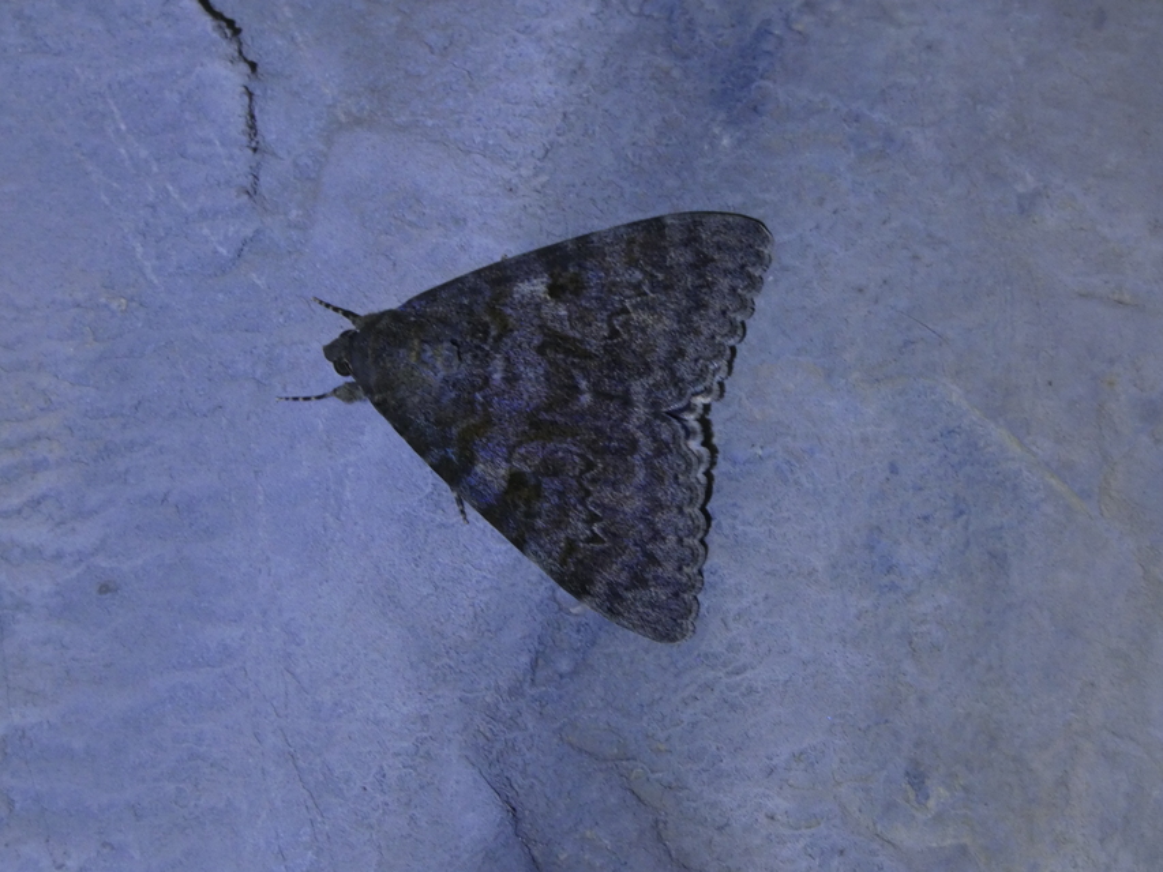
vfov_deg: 5.9
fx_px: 8400
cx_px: 582
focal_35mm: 250
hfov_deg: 7.9
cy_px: 436
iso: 400
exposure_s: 1/80
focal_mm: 44.8
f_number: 5.5
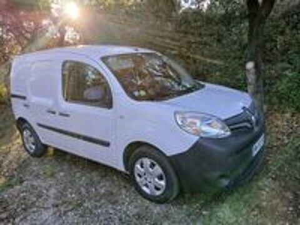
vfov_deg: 53.1
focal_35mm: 26
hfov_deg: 67.3
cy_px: 112
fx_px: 225
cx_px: 150
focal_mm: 3.98
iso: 32
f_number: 1.8
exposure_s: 1/50
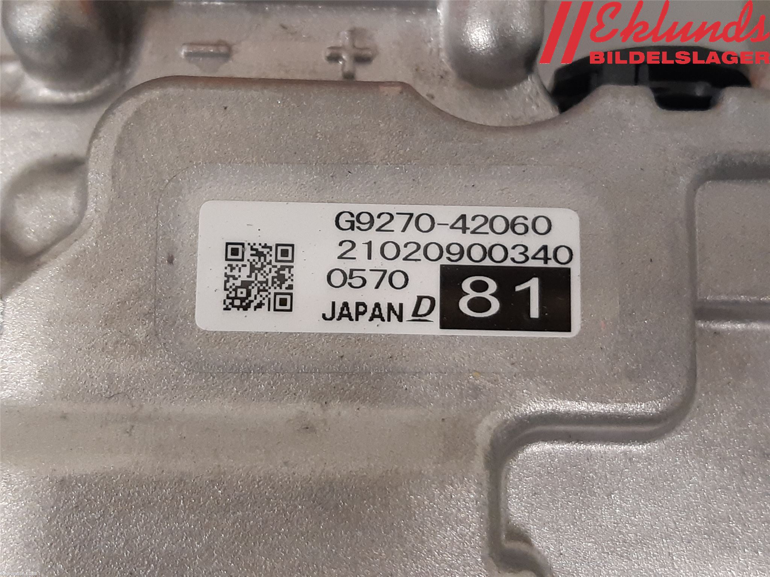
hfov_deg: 67.3
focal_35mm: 26
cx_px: 385
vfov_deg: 53.1
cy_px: 288
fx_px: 578
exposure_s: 1/50
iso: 200
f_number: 1.7
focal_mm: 3.93
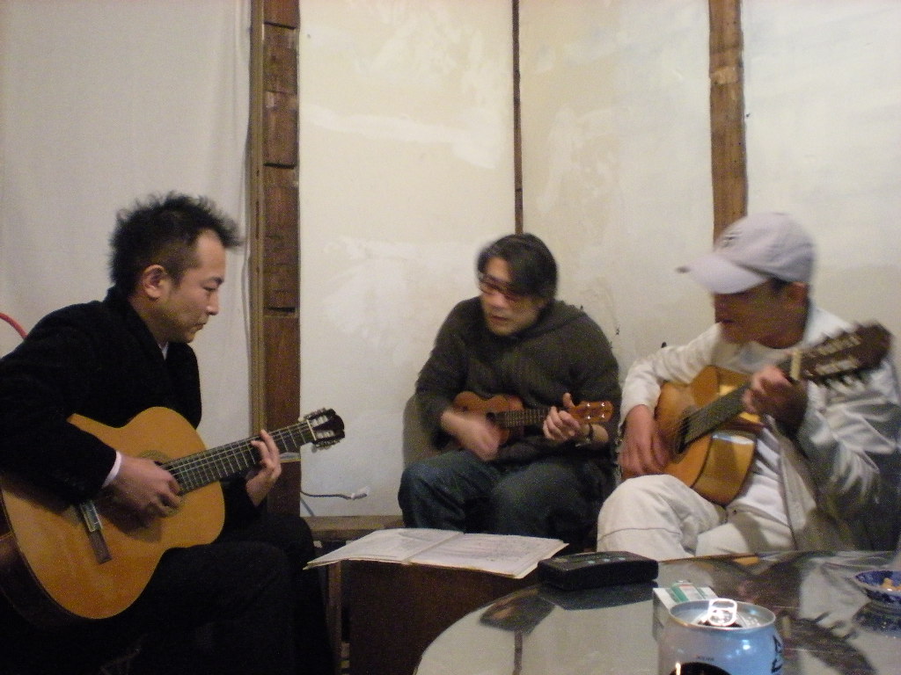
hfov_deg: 49.0
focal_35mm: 38
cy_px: 338
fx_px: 989
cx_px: 450
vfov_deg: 37.7
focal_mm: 6.3
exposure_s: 1/7.9
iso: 800
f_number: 3.1
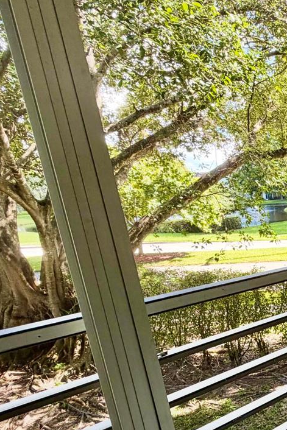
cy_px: 301
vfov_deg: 55.5
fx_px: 394
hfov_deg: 30.8
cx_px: 378
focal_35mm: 33
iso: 125
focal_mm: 2.22
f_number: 2.2
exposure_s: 1/121
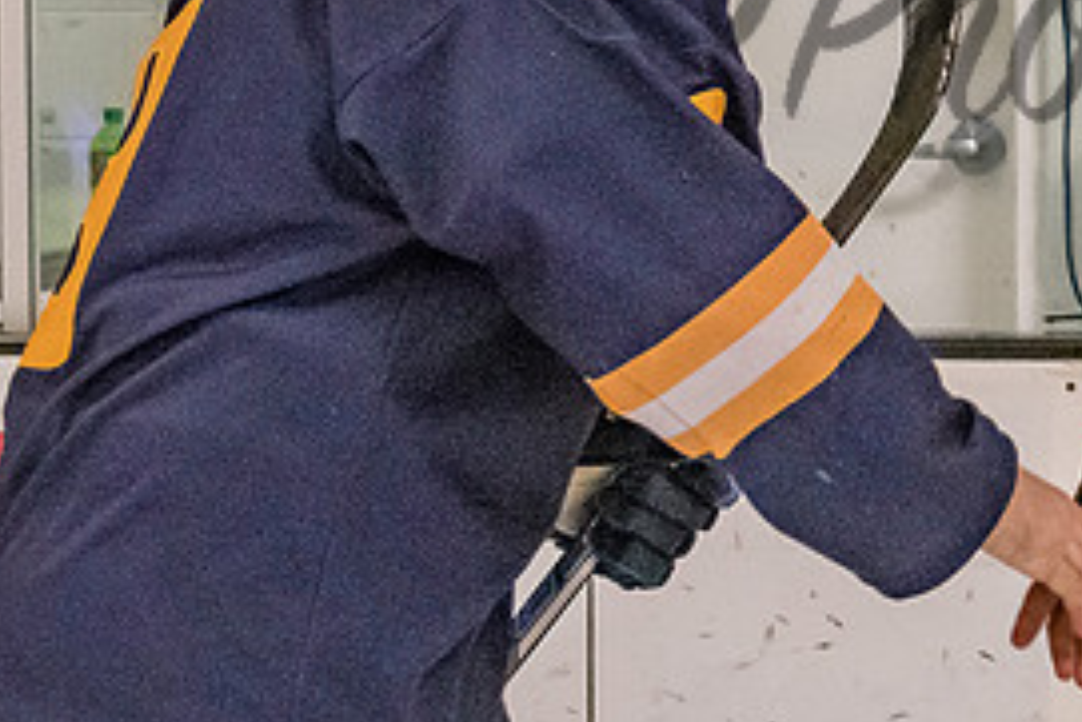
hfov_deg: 10.1
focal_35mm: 201
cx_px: 1299
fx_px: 6044
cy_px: 252
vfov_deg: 6.8
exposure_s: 1/250
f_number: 4.5
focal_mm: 48
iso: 2500
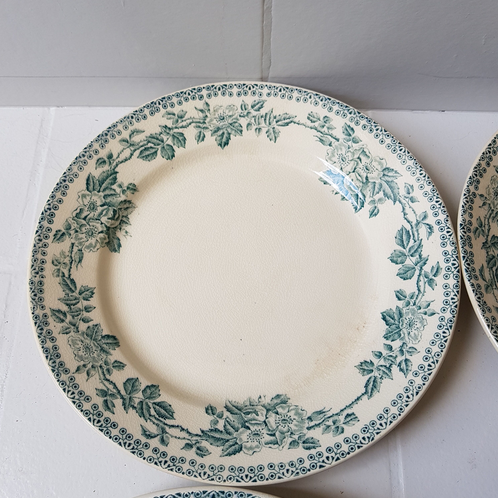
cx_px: 247
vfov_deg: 52.5
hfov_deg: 52.5
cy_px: 251
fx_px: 505
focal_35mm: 31
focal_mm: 4.2
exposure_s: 1/125
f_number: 1.7
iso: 50
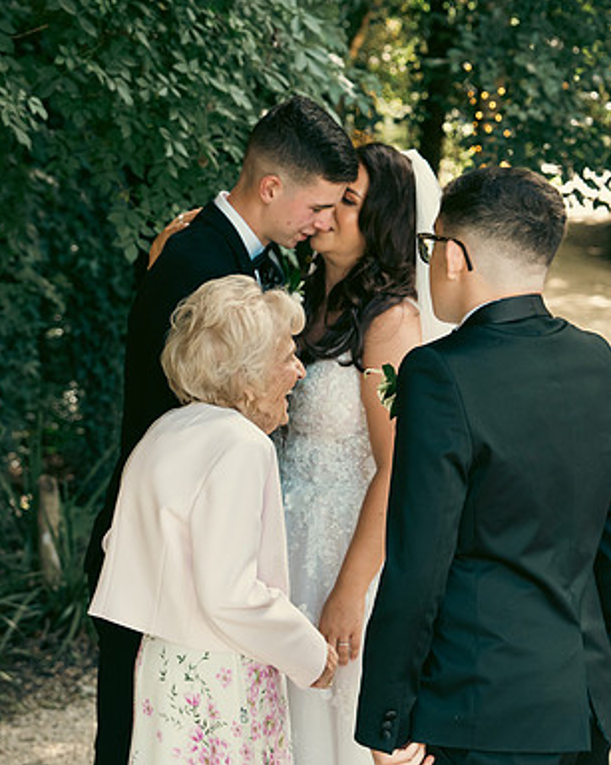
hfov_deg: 15.0
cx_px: 454
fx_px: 2307
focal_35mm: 102
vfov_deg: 18.8
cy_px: 382
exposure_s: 1/200
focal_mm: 48
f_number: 3.5
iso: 500
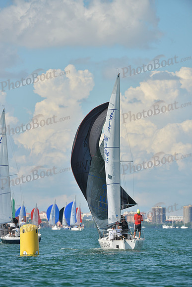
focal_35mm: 340
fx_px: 2718
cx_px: 96
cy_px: 144
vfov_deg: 6.1
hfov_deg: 4.0
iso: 200
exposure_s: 1/1250
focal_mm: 340
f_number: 5.6
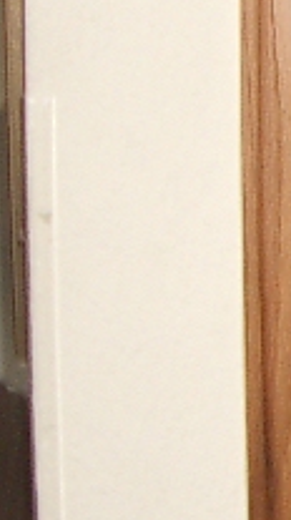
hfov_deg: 5.9
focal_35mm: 189
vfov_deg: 11.4
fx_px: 2600
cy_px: 118
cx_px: 931
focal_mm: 5.8
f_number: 2.6
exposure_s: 1/40
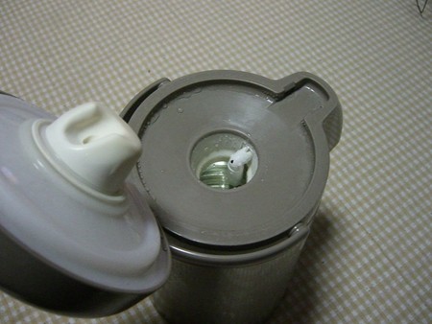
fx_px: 474
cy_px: 162
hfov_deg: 49.0
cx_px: 216
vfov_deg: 37.8
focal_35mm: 38
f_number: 2.8
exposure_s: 1/50
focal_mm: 7.9
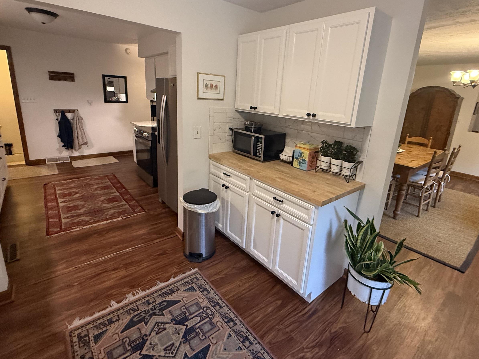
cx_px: 244
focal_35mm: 18
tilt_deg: -13.2
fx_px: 249
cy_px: 156
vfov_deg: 71.3
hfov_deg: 87.7
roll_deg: -2.5
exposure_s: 1/60
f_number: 2.2
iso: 500
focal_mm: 2.22
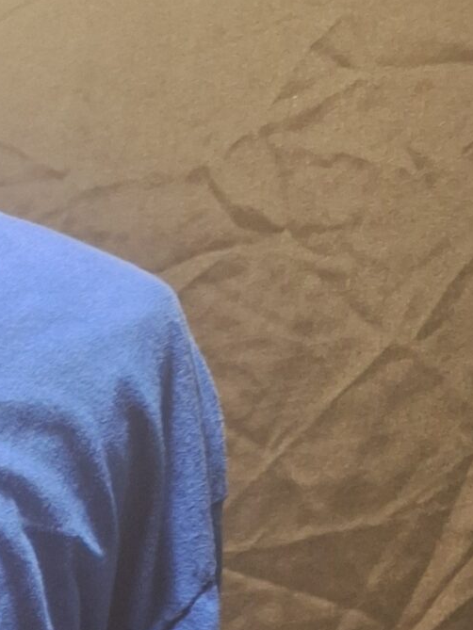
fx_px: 1603
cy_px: 1013
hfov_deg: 14.6
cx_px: -389
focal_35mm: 88
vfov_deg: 18.9
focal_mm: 5.54
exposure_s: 1/20
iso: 500
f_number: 1.8
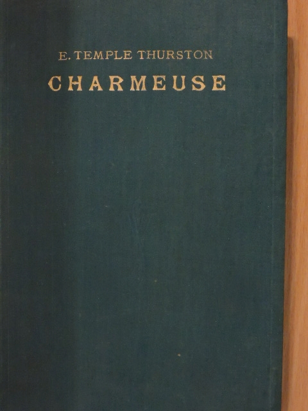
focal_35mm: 70
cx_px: 154
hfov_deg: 21.0
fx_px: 830
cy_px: 206
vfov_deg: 27.8
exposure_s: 1/125
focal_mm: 12.5
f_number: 4.5
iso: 1400
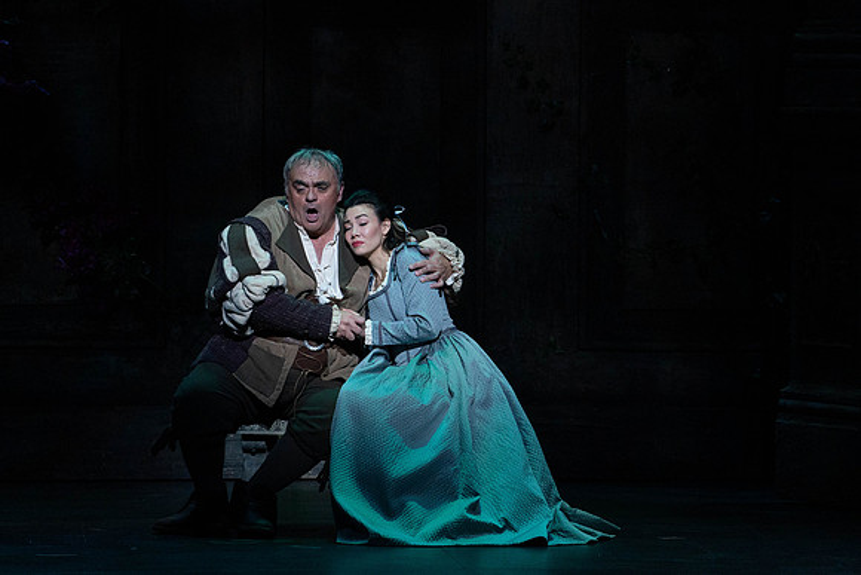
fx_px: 6297
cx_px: 550
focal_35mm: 263
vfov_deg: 5.2
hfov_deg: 7.8
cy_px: 210
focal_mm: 200
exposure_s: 1/250
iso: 5000
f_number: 6.3
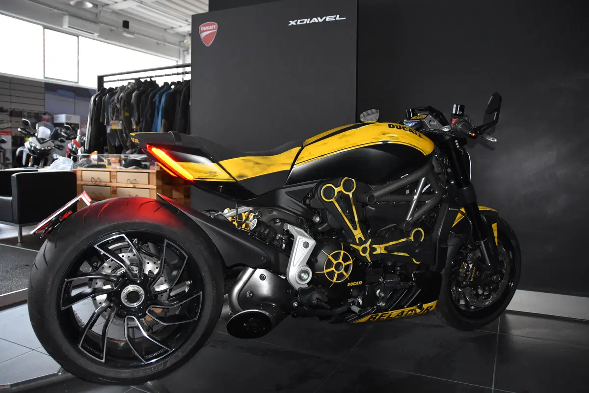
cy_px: 196
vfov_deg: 47.9
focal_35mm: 27
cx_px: 294
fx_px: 442
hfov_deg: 67.4
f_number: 3.5
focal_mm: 18
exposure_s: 1/60
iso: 4500
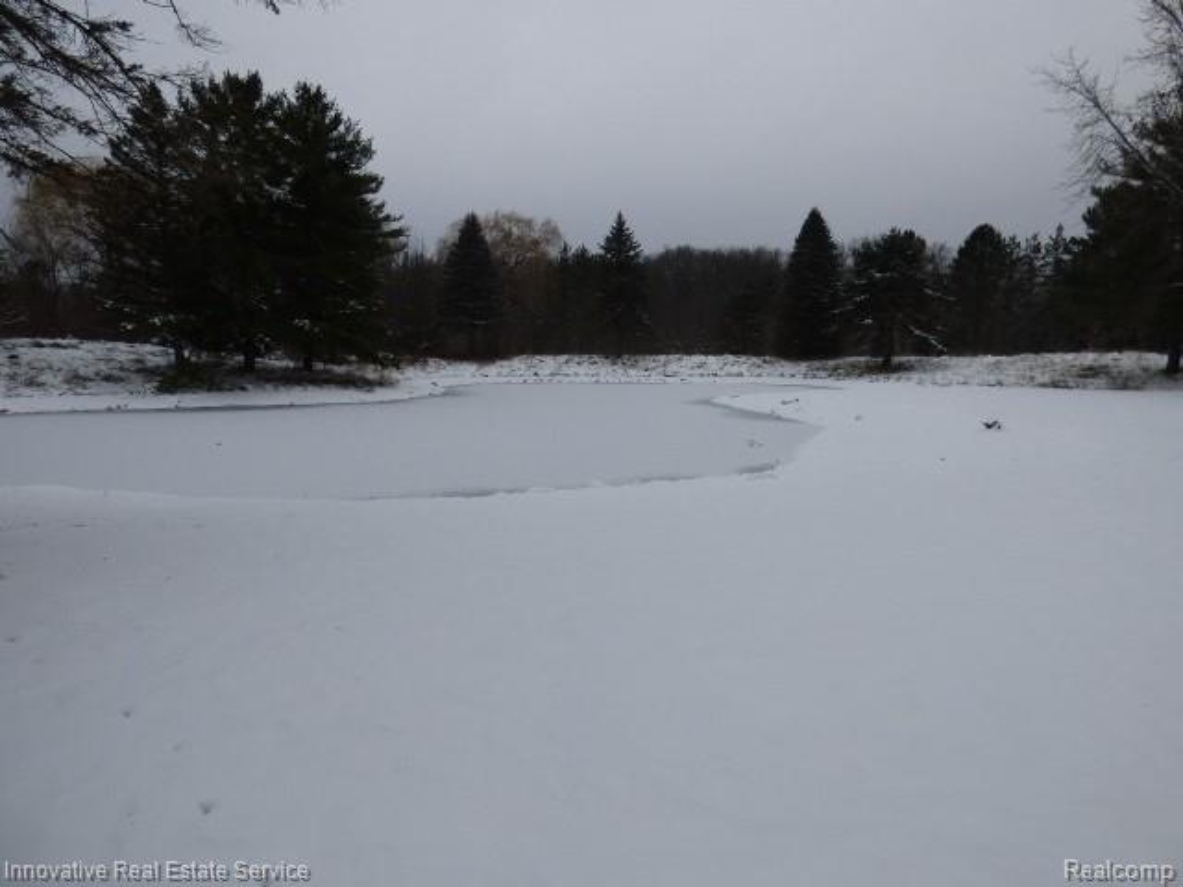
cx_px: 592
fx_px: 683
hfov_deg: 81.7
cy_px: 444
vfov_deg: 66.0
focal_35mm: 20
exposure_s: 1/1300
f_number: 2.8
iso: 100
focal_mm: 3.58
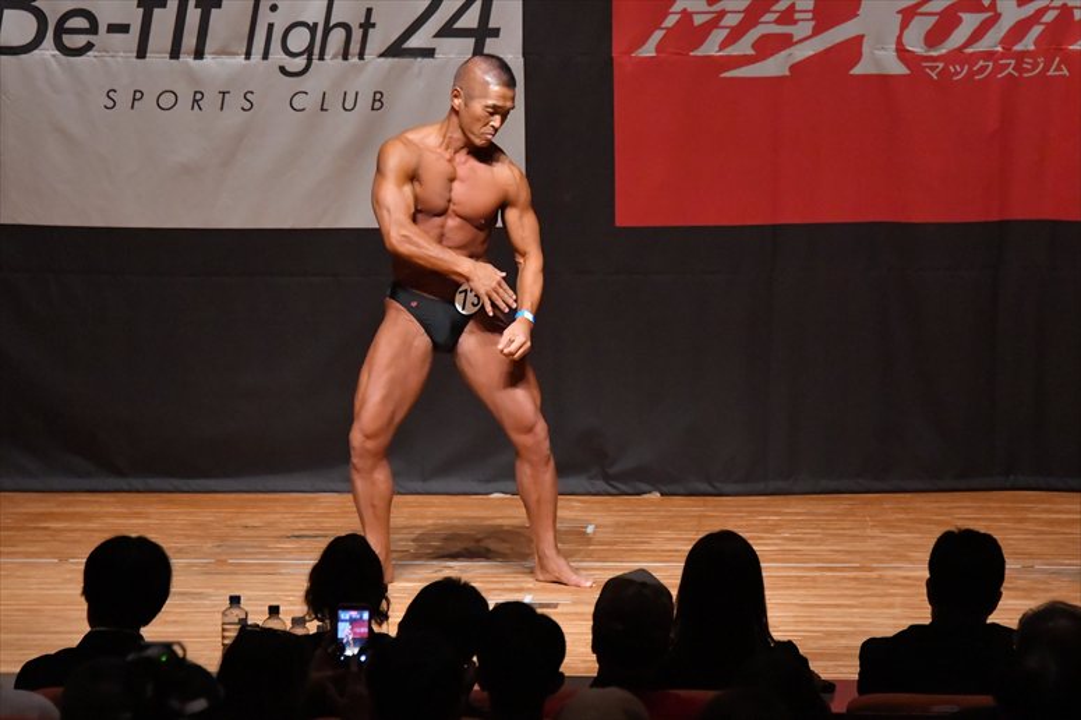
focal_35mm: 240
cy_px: 360
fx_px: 7203
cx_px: 540
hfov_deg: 8.6
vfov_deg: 5.7
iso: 10000
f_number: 5.6
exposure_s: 1/400
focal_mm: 160
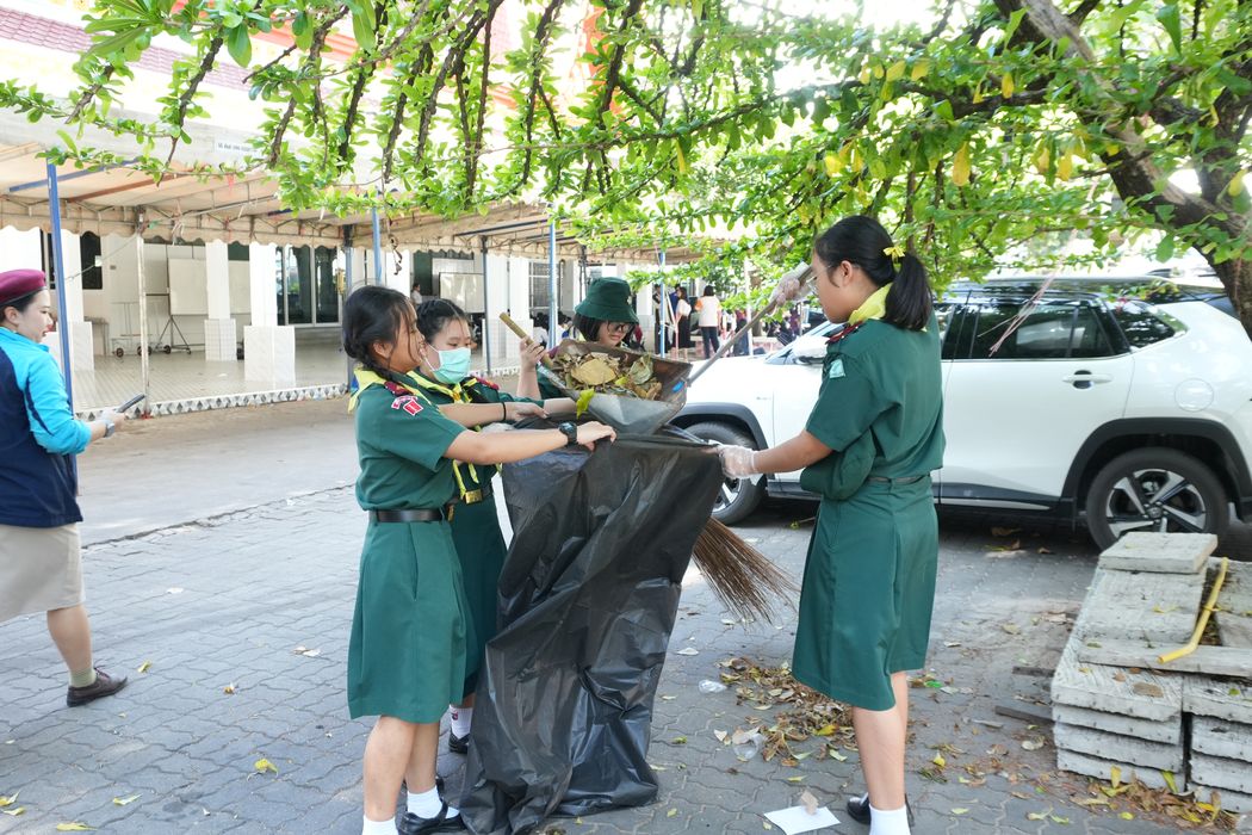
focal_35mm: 30
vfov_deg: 43.6
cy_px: 418
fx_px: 1043
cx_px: 626
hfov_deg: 61.9
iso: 1000
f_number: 5.6
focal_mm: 20
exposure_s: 1/125
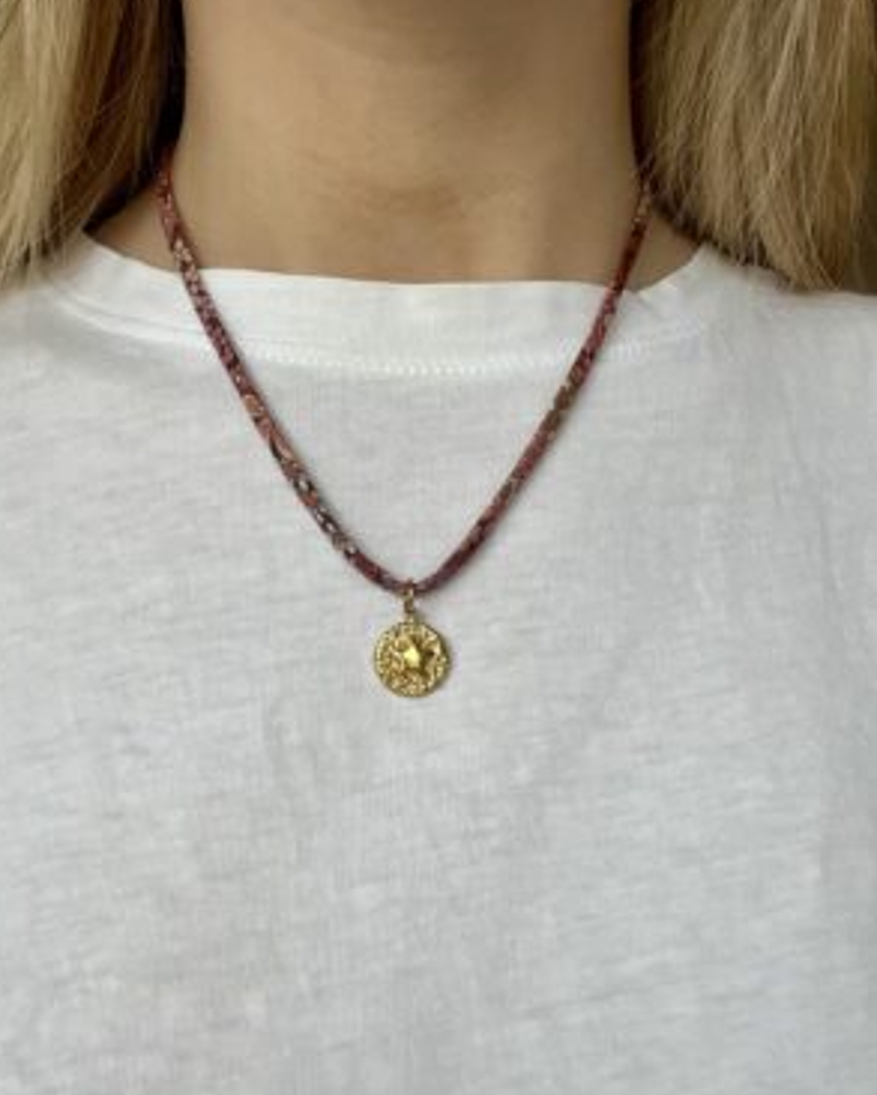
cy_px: 577
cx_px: 431
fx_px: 1038
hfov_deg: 45.8
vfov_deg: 55.6
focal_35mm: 32
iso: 64
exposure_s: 1/121
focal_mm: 2.71
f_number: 2.2
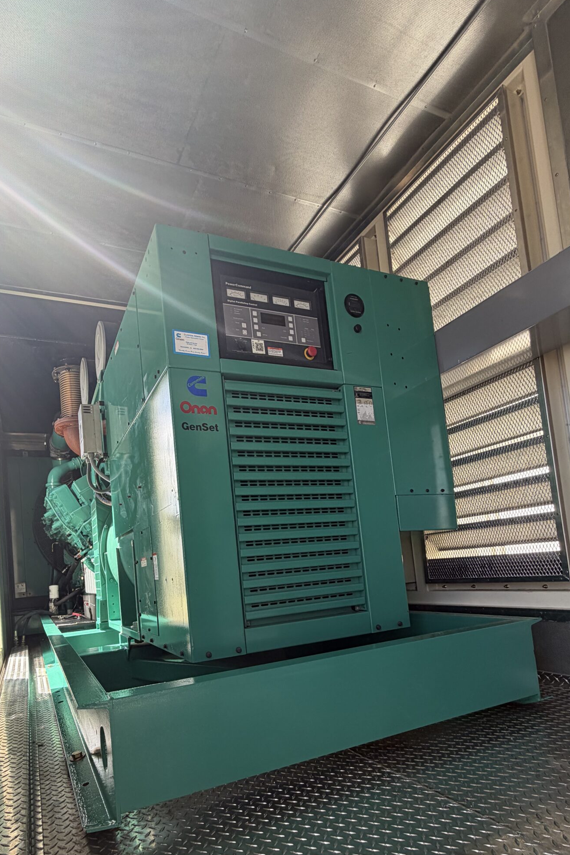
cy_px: 545
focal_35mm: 19
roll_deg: +4.5
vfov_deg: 84.9
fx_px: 451
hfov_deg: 63.4
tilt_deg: +4.7
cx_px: 205
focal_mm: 2.22
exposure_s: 1/148
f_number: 2.2
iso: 50
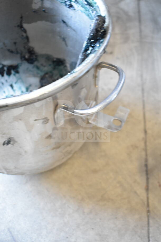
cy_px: 121
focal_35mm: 39
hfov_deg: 34.2
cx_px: 80
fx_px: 261
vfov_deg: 49.5
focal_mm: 26
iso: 1600
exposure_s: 1/40
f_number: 4
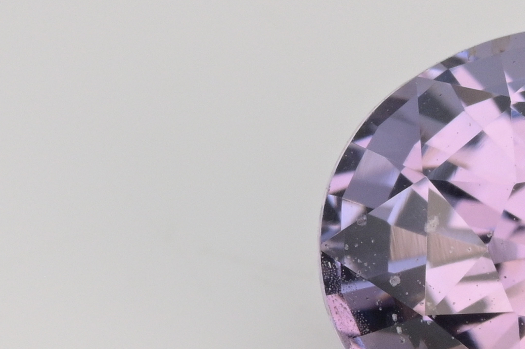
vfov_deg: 3.2
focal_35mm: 428
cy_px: 258
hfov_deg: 4.8
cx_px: 594
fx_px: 6237
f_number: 18
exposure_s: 1/40
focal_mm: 105
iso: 400
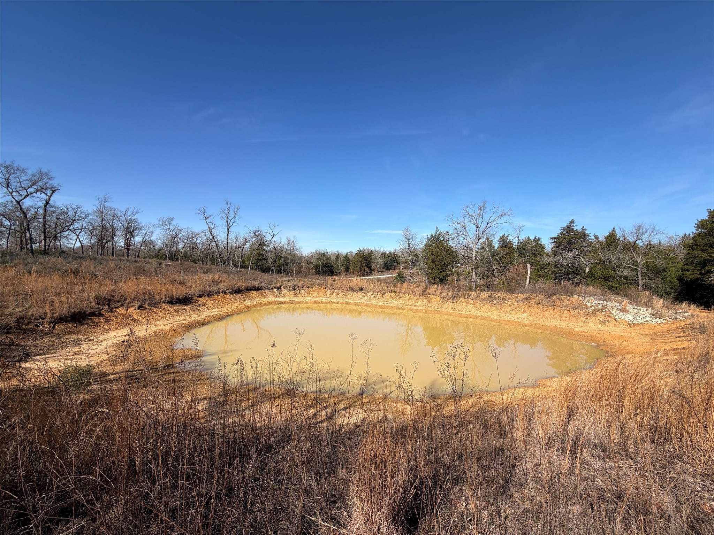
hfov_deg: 102.1
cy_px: 268
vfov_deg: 85.7
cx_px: 357
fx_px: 289
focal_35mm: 14
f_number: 2.2
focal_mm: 2.22
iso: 20
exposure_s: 1/809
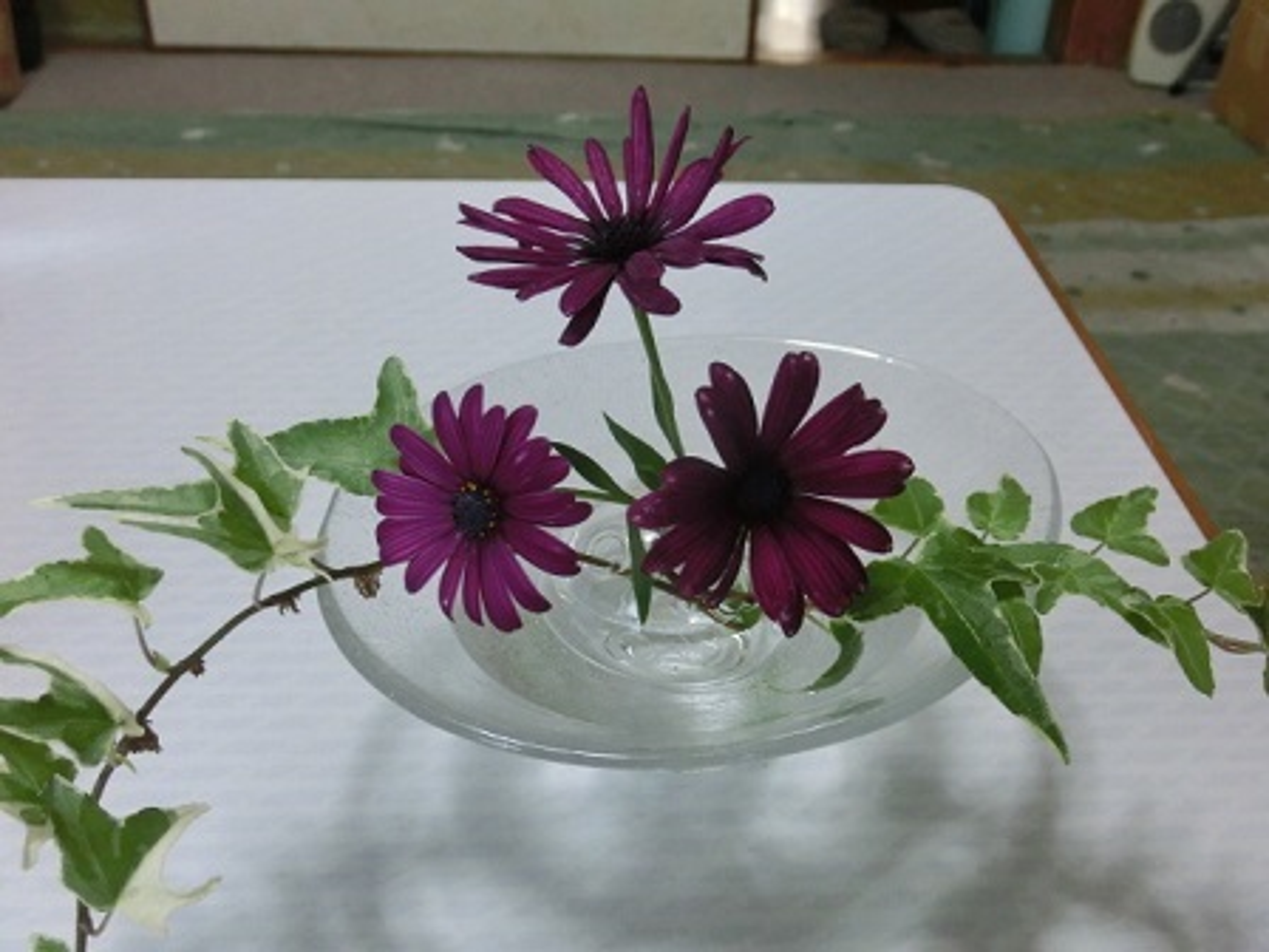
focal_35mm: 35
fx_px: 1283
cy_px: 476
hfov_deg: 52.6
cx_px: 634
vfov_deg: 40.7
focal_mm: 6.1
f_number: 3.2
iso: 400
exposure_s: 1/125
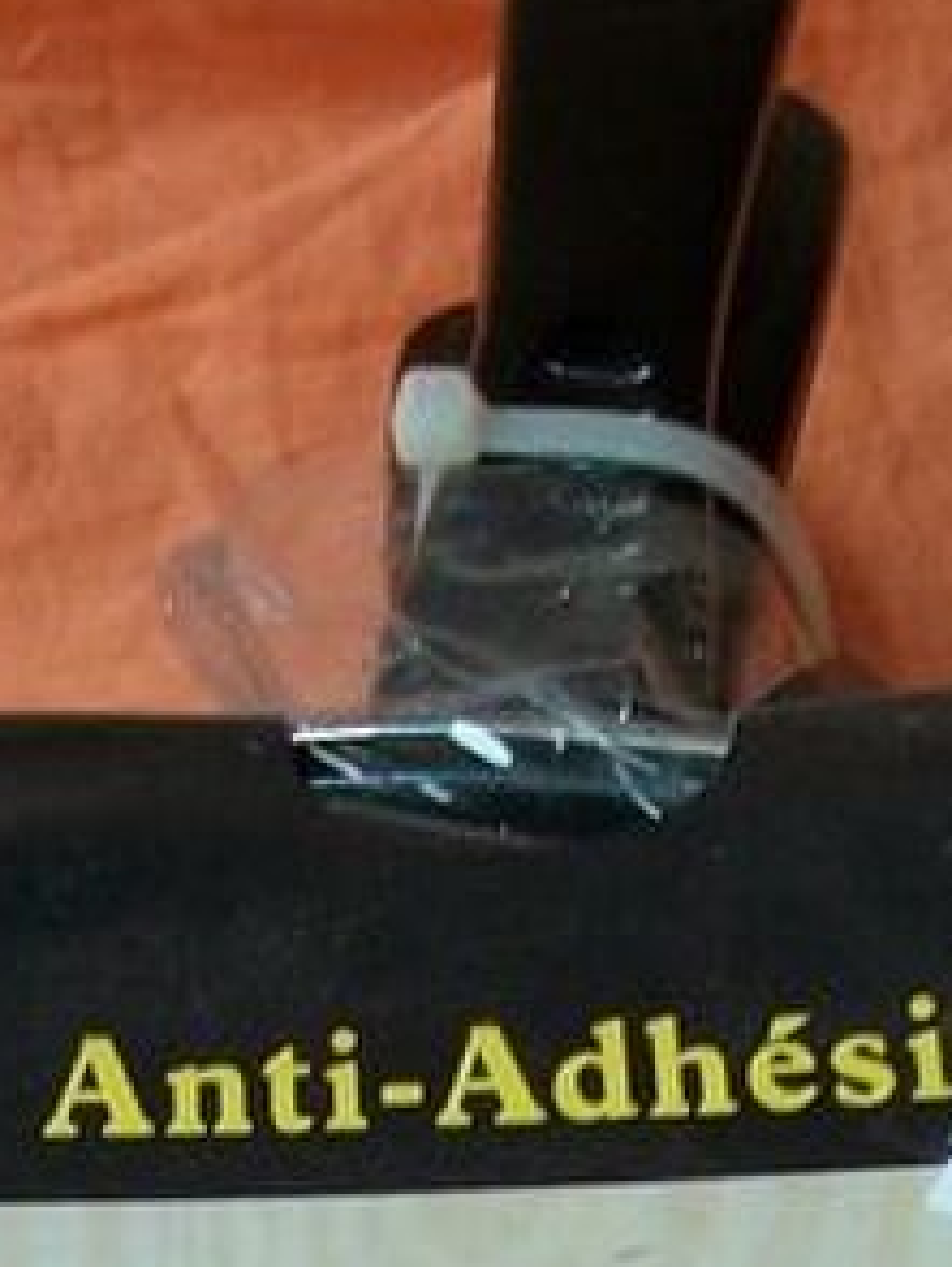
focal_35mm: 145
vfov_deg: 12.8
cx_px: 517
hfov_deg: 10.2
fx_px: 5309
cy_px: 2015
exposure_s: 1/40
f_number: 2.9
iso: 125
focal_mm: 5.7
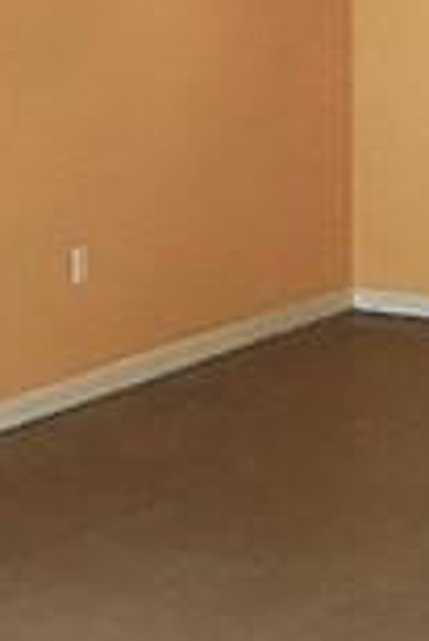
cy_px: 316
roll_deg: +0.3
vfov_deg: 16.4
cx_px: 421
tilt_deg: -11.4
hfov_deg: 10.9
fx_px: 2229
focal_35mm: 125
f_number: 2.2
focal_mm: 4.15
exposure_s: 1/15
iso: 250
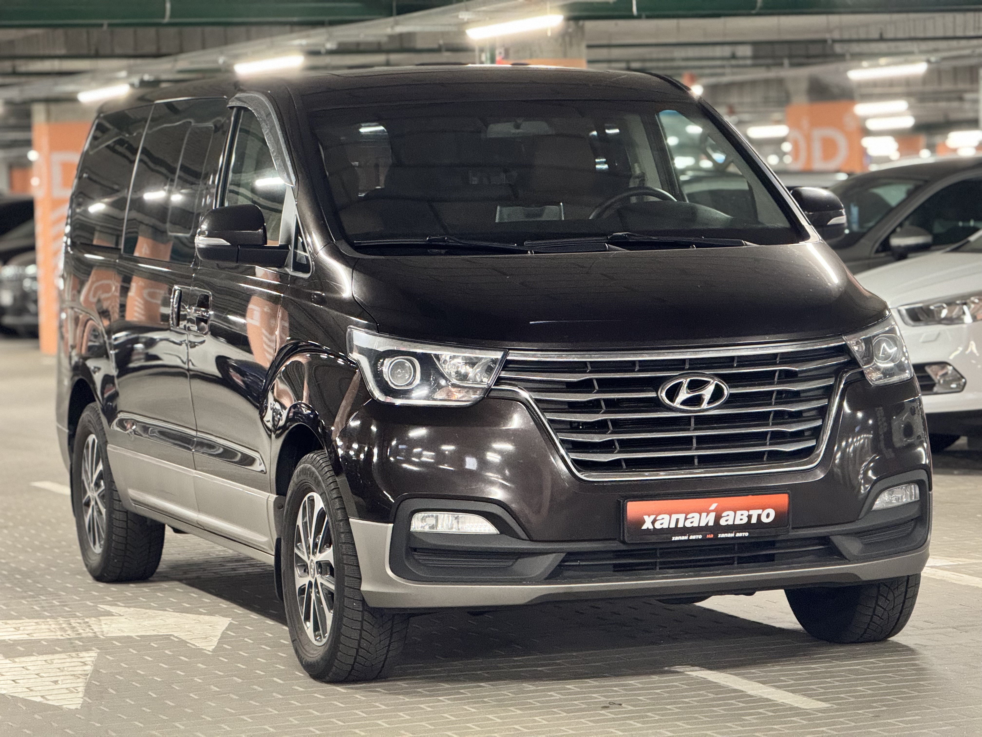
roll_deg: +2.1
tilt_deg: -2.2
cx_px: 491
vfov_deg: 12.3
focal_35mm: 120
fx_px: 3404
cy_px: 368
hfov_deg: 16.4
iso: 640
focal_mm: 15.66
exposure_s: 1/33
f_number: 2.8
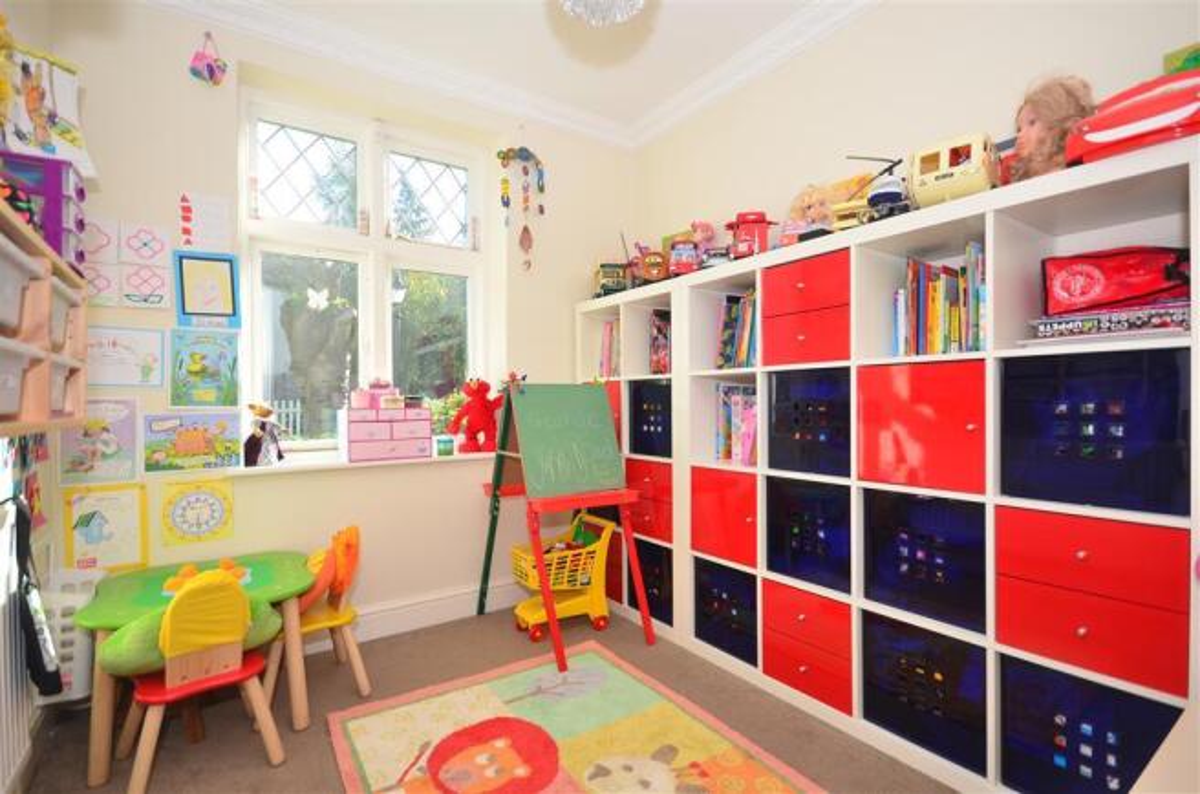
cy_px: 397
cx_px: 600
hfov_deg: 90.1
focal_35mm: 18
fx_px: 599
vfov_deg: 67.1
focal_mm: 12
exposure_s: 1/125
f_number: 5.6
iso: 200
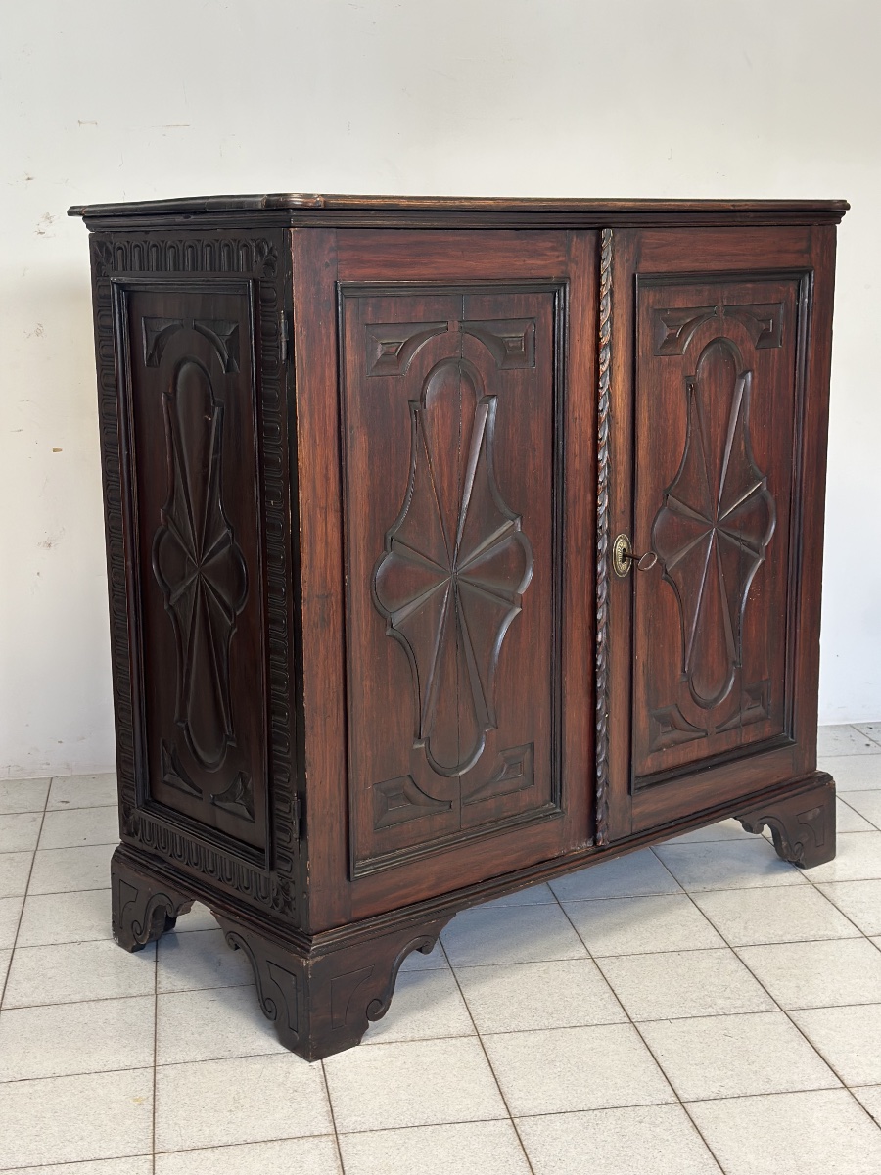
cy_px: 588
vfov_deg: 39.7
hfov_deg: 30.3
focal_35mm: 48
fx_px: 1629
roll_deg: +1.1
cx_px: 440
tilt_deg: -10.3
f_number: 1.78
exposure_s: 1/50
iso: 125
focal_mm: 6.86
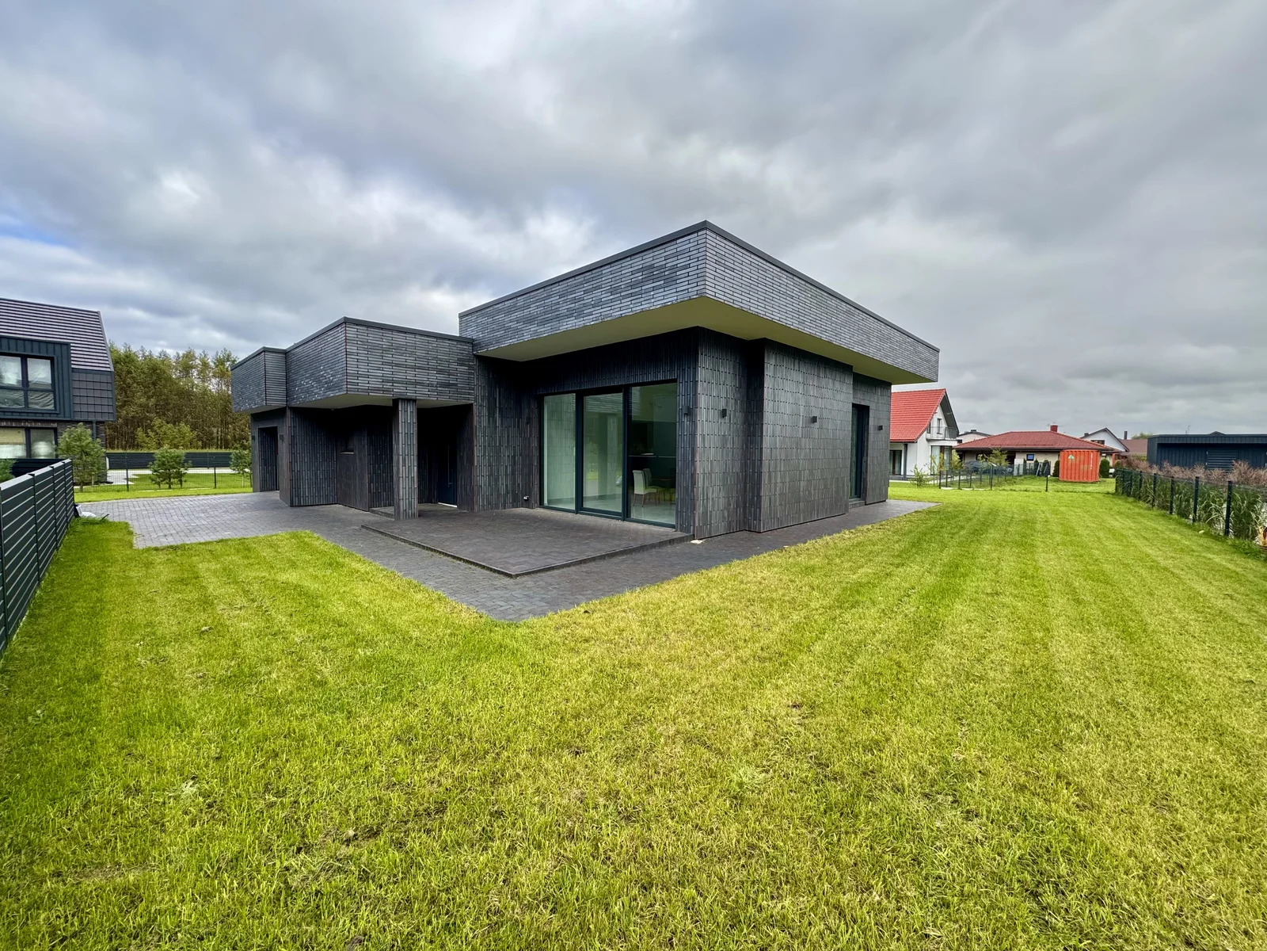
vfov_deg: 85.7
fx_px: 512
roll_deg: -0.3
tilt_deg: -4.1
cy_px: 476
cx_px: 634
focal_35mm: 14
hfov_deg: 102.1
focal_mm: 2.22
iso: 40
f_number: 2.2
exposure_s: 1/265
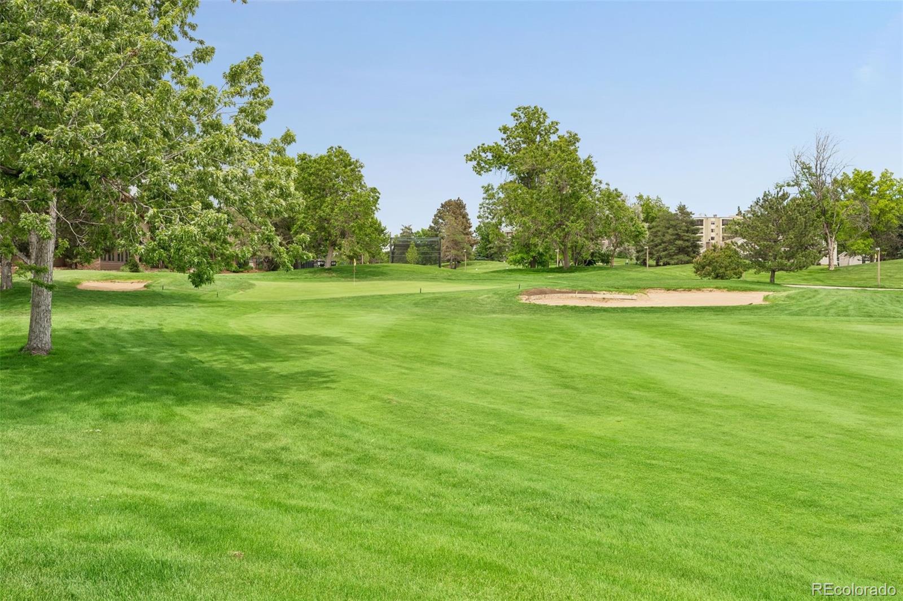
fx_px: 903
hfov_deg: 53.1
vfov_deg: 36.9
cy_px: 300
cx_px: 452
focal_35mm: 36
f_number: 9
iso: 400
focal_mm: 36
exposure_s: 1/640
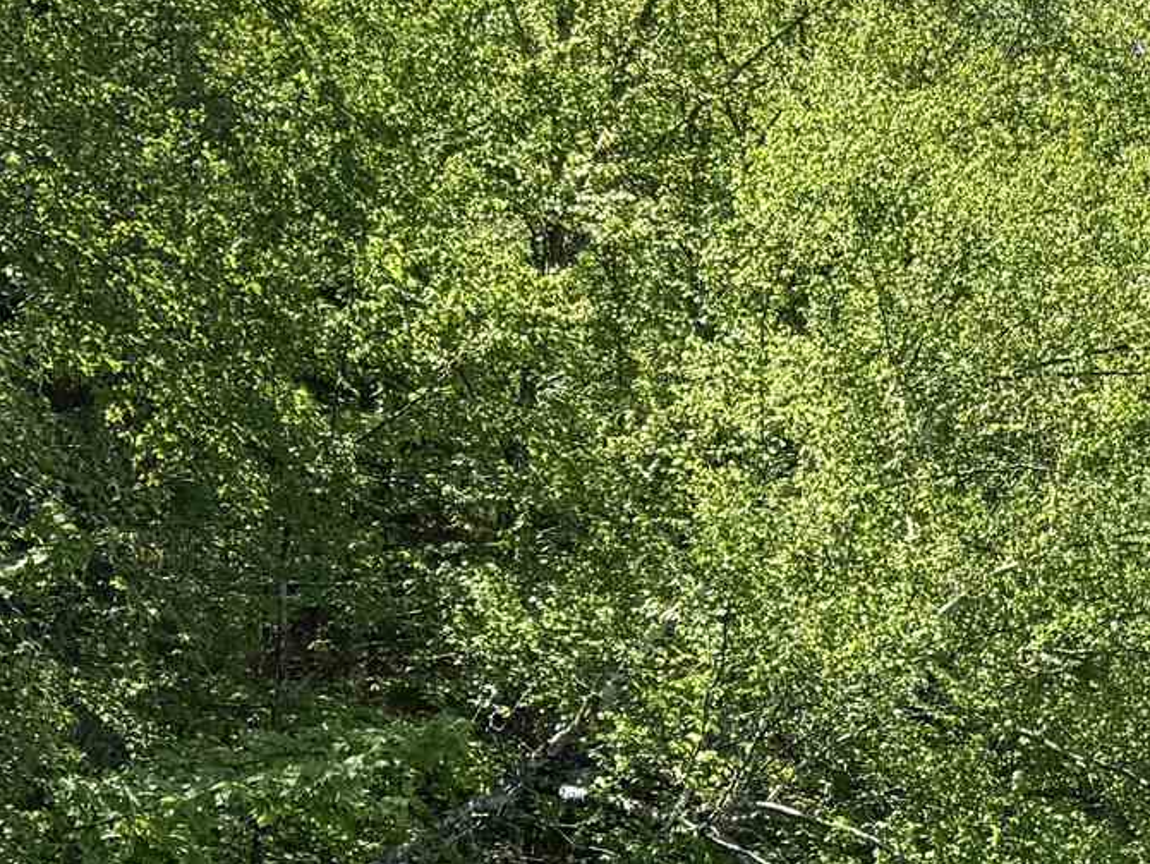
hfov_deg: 16.7
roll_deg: -2.2
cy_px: 1146
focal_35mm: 110
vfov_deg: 13.0
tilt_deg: -0.8
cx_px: 1564
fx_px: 3656
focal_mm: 6.76
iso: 80
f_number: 1.78
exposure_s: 1/2000
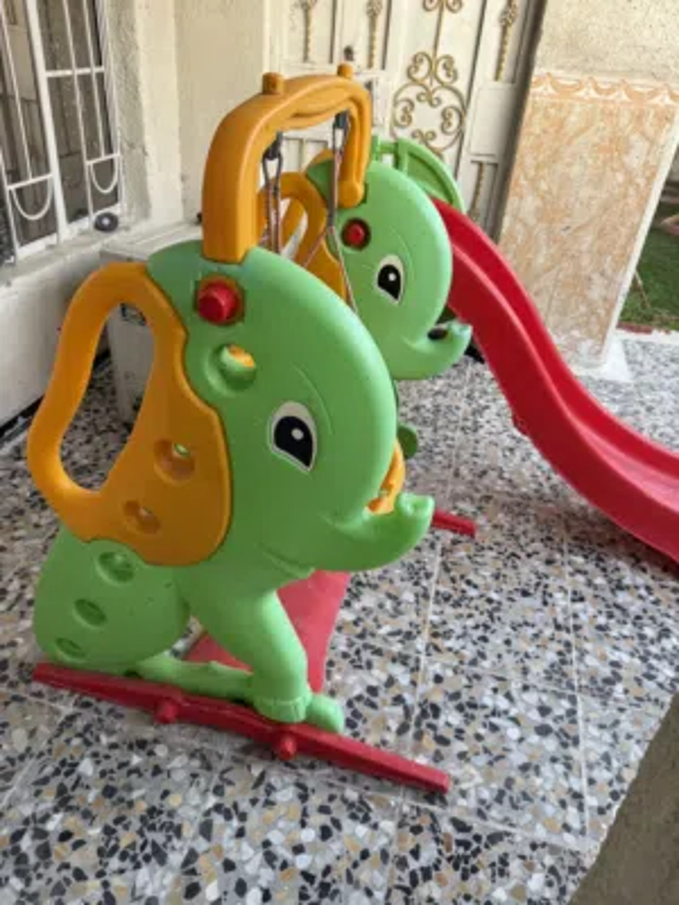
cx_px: 340
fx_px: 628
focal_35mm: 24
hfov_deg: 56.8
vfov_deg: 71.6
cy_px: 452
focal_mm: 6.76
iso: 50
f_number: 1.78
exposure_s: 1/127
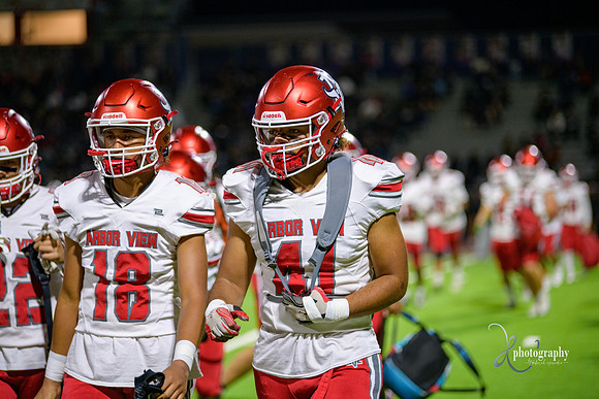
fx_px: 2247
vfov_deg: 10.2
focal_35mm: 135
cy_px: 200
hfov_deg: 15.2
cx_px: 300
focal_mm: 135
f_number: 2.8
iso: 2000
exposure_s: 1/320
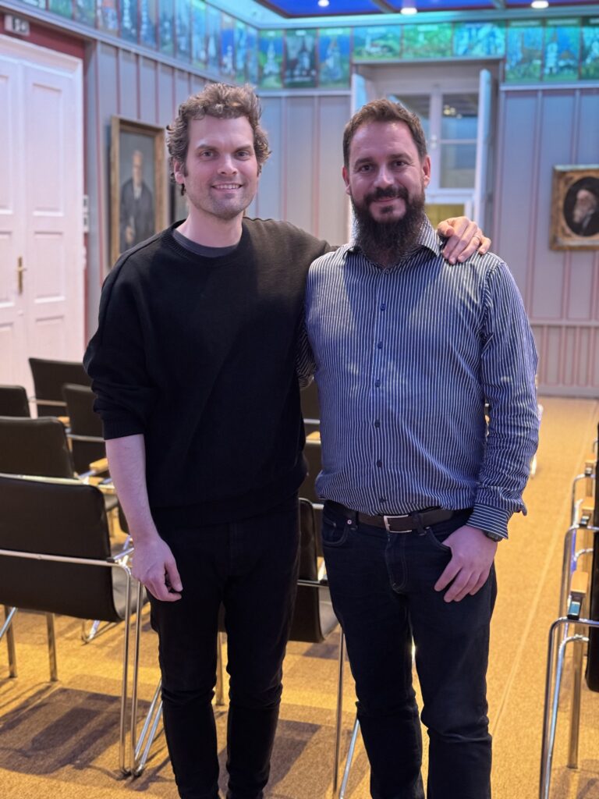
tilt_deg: -7.5
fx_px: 1107
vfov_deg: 39.7
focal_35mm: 48
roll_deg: -0.2
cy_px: 400
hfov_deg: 30.3
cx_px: 300
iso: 800
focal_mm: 6.76
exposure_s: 1/25
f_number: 1.78
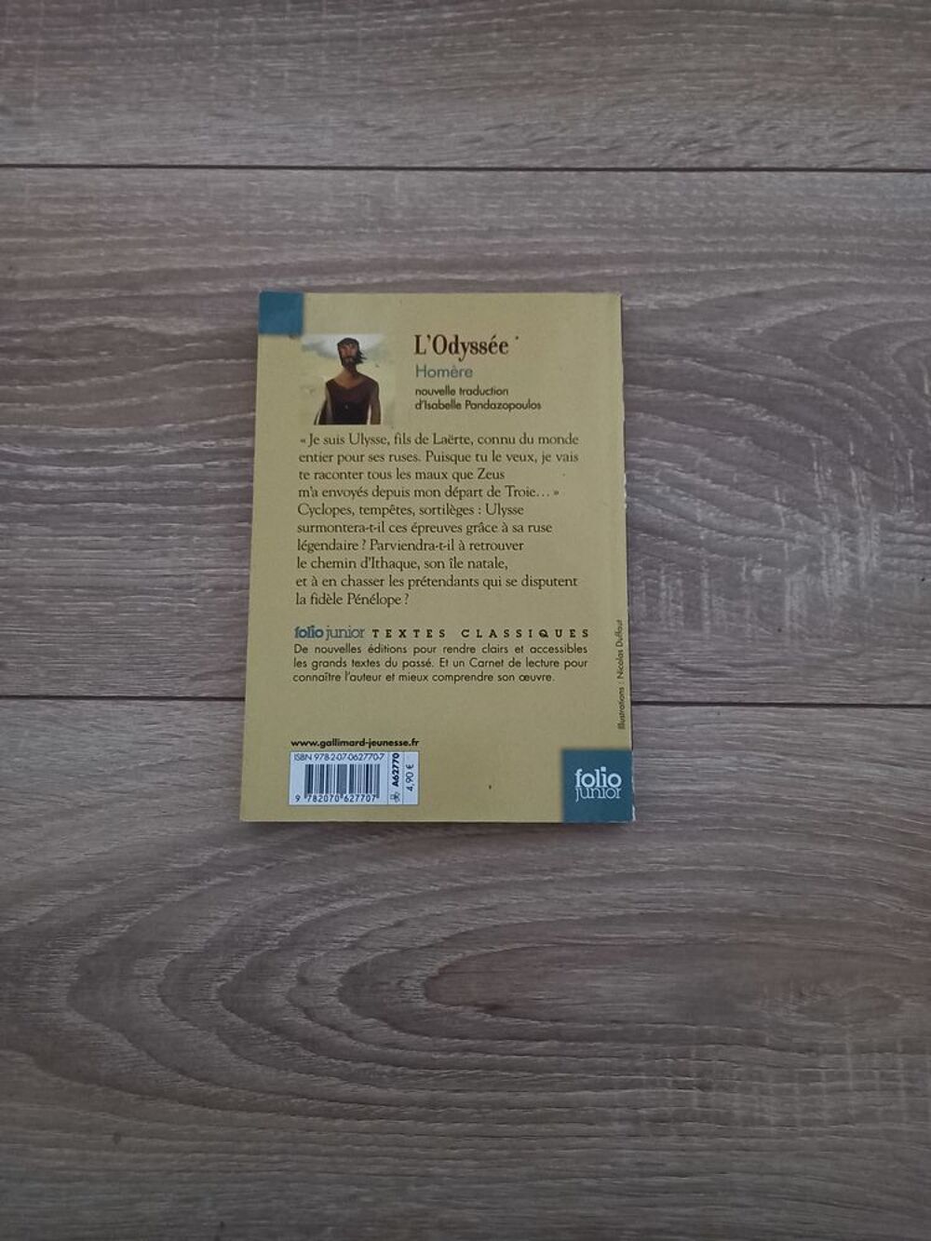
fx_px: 896
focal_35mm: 25
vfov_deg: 69.4
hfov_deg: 54.9
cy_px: 620
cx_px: 466
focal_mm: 4.6
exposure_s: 1/15
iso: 1250
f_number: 2
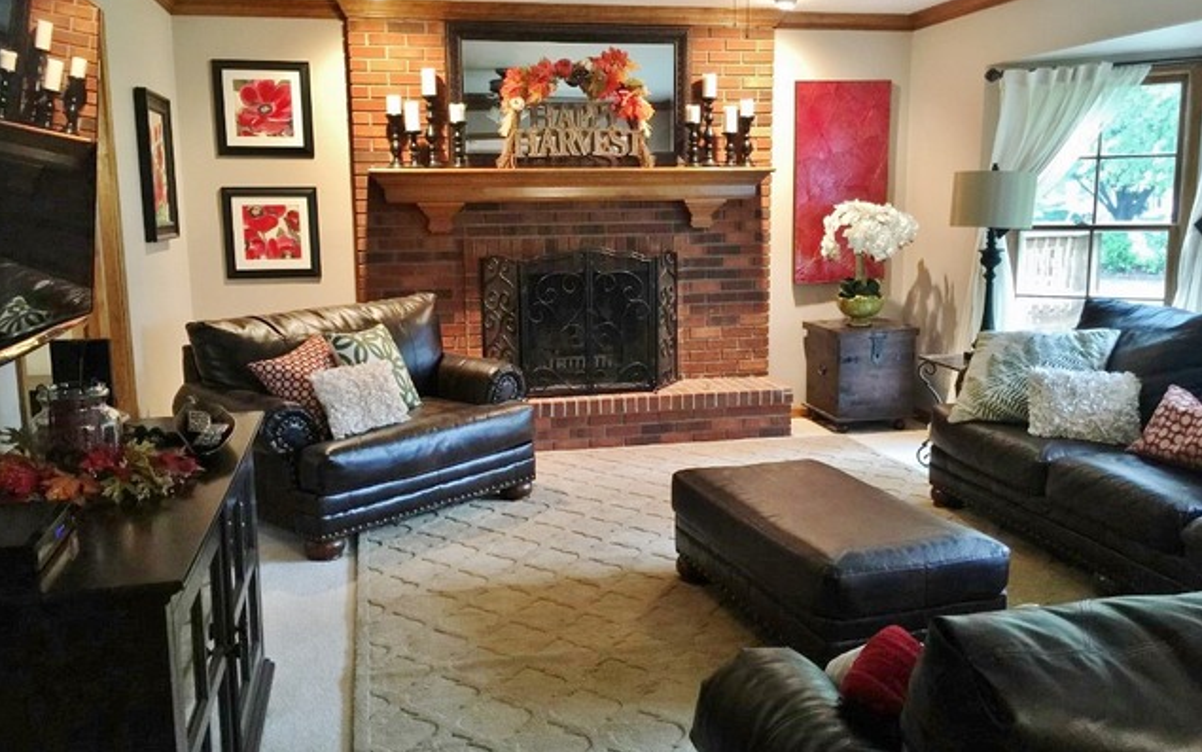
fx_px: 1016
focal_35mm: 31
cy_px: 364
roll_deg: -0.4
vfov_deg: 40.6
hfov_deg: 61.2
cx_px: 598
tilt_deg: -7.7
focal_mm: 4.15
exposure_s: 1/8
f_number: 2.2
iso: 125
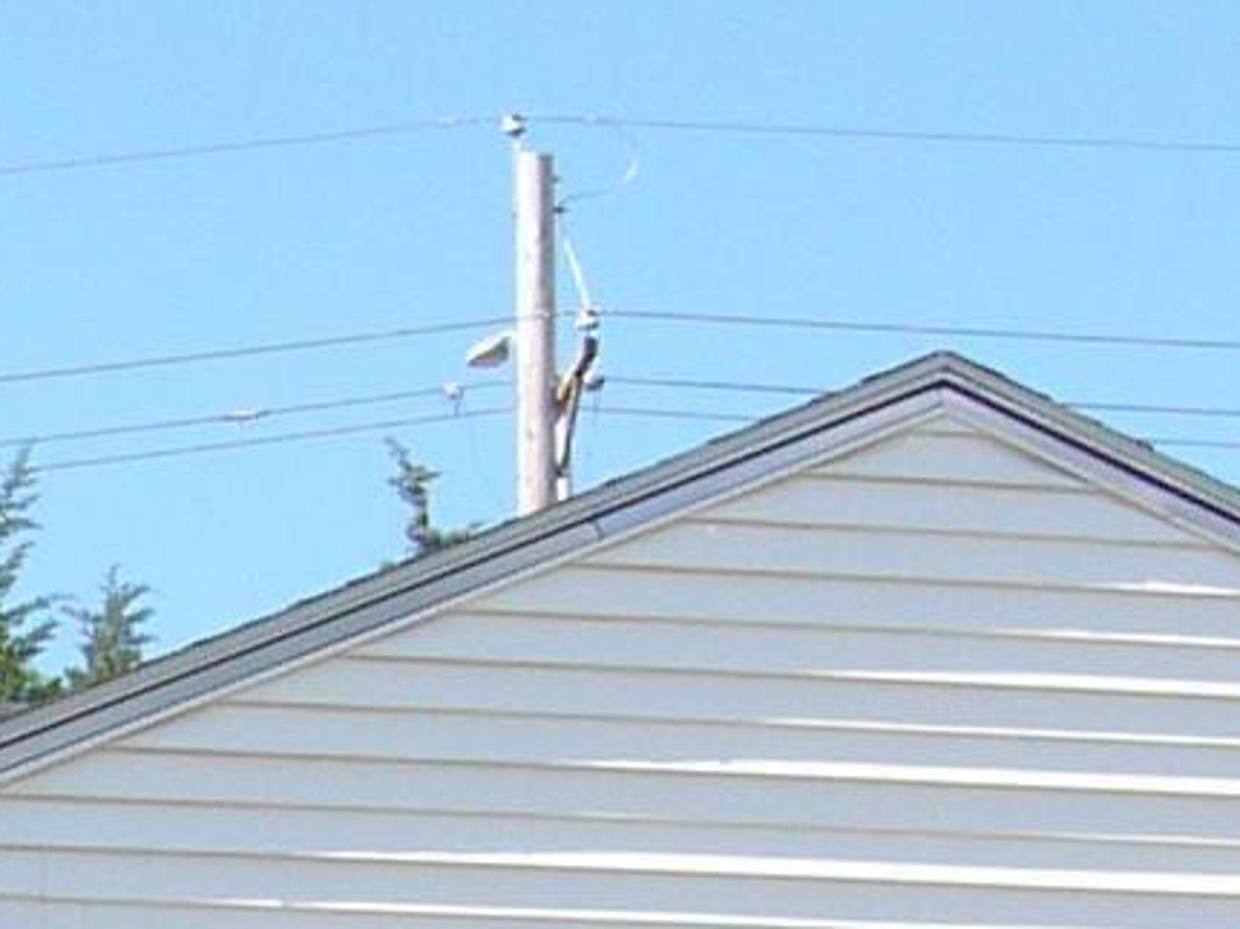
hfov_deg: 9.2
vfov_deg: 7.0
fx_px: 7449
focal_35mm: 208
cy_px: 1372
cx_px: -846
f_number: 5.6
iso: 80
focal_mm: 5.8
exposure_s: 1/200
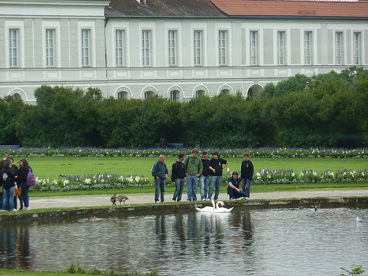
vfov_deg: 5.0
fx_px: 3189
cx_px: 184
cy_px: 138
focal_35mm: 300
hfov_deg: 6.6
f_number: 4.9
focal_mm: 49.2
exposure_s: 1/125
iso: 80
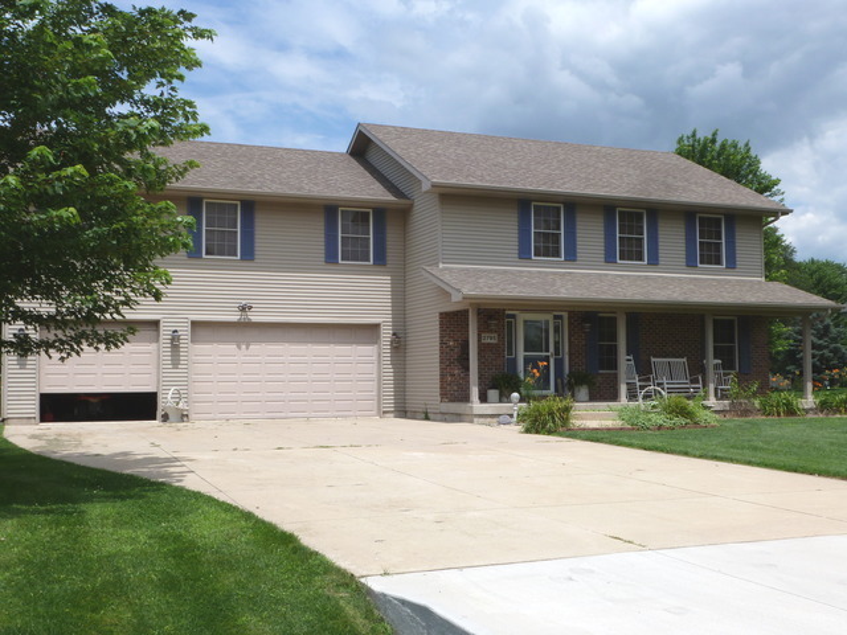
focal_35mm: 41
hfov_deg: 45.8
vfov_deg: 35.1
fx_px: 1003
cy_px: 318
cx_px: 424
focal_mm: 7.4
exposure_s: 1/640
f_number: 5.6
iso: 100
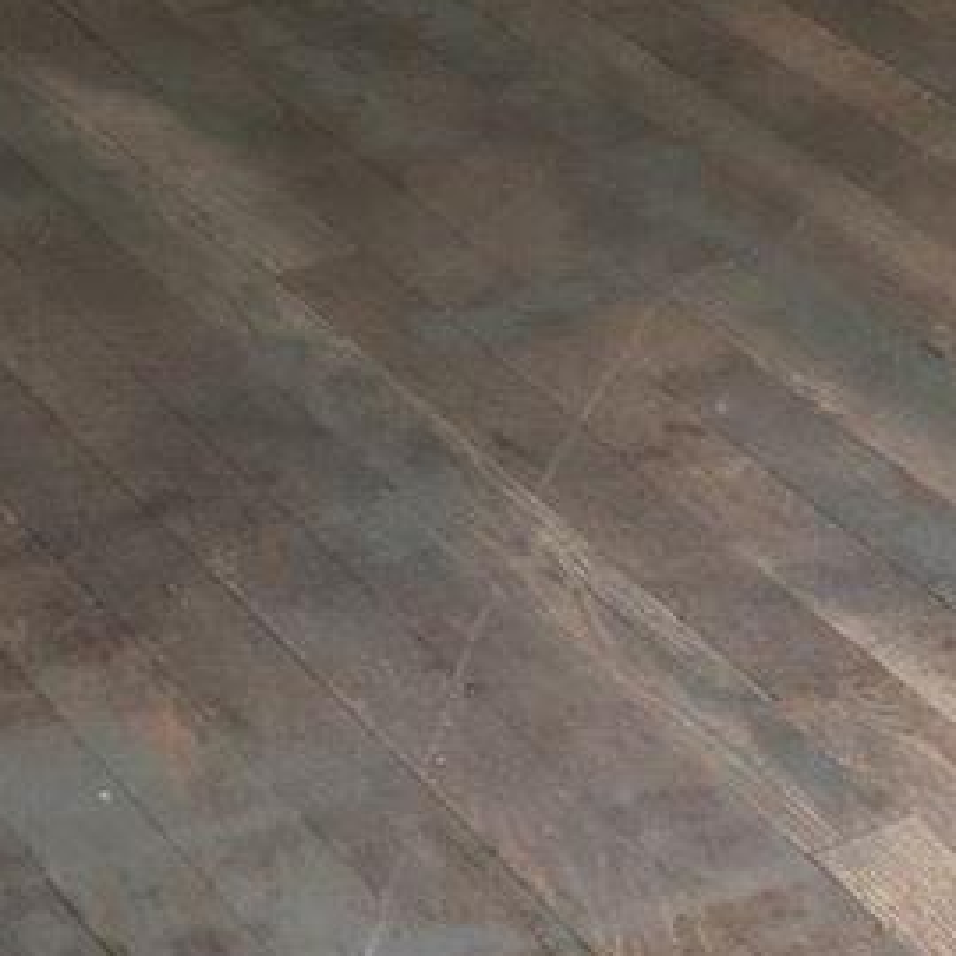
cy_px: -1739
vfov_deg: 9.4
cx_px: 1664
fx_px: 4772
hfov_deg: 10.8
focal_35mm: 153
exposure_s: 1/4
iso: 400
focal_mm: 15.8
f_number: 13
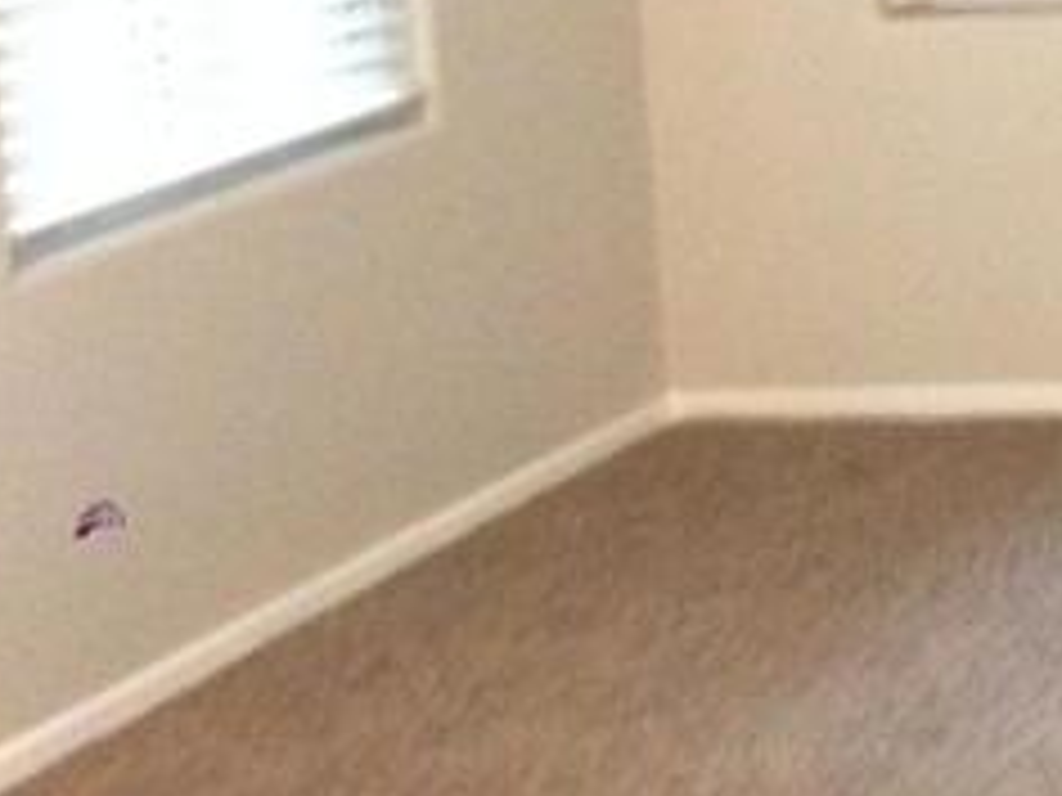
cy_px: -490
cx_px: 2160
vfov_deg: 10.0
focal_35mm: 143
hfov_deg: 12.2
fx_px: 4387
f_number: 2.4
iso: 500
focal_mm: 4.12
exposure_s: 1/15
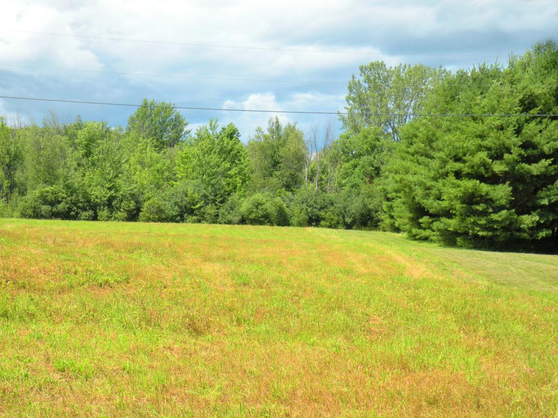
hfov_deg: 25.7
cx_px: 279
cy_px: 209
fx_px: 1225
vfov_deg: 19.4
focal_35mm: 76
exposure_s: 1/194
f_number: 6.3
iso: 64
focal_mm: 13.4
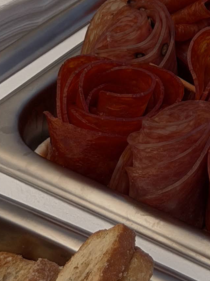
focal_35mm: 226
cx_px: 375
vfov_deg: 8.5
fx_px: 1828
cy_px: -190
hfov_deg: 6.4
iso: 64
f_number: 1.78
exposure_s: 1/5208
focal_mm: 6.76
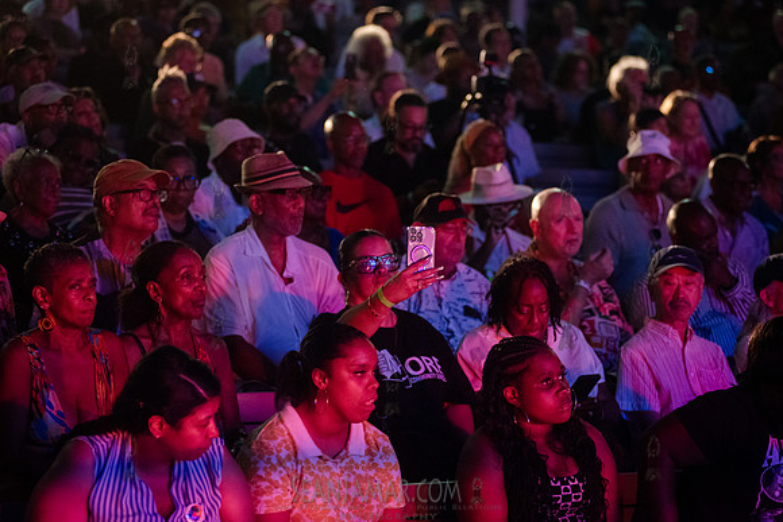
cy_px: 261
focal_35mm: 100
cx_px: 392
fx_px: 2175
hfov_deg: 20.4
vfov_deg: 13.7
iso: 6400
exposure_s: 1/160
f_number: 3.2
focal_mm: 100
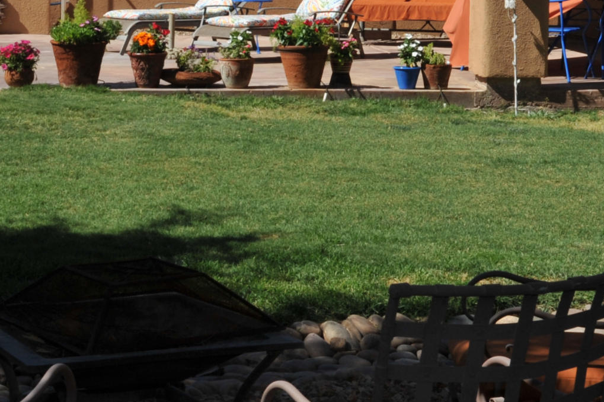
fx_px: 1727
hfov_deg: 19.5
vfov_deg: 13.1
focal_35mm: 103
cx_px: 78
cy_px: 5
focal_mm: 35
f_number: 14
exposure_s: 1/320
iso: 320
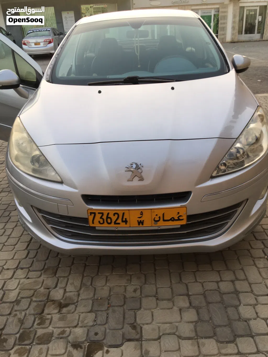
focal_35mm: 29
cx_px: 134
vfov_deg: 61.7
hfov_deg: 48.2
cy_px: 178
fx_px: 299
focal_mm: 4.15
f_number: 2.2
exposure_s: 1/50
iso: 25
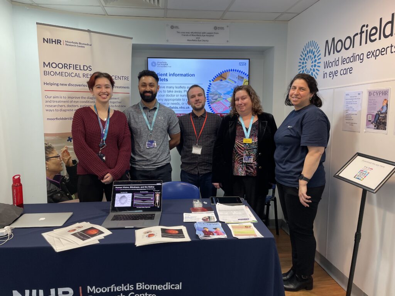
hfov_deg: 67.3
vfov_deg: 53.1
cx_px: 198
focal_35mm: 26
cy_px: 148
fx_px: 297
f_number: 1.6
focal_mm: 4.2
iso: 100
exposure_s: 1/100
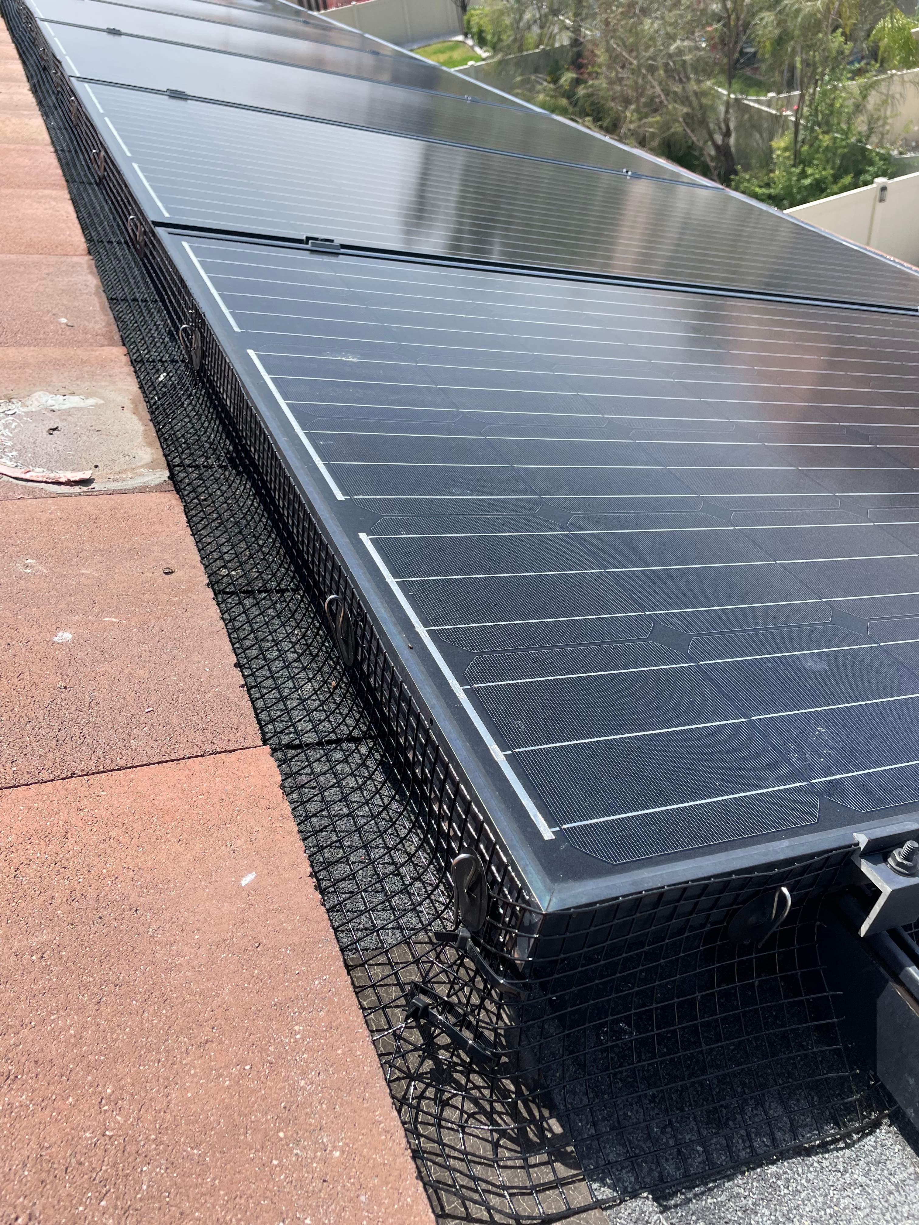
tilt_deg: -40.9
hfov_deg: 53.1
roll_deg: +12.1
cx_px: 460
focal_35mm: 26
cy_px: 612
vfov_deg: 67.3
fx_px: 920
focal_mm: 4.2
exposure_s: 1/2174
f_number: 1.6
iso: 32
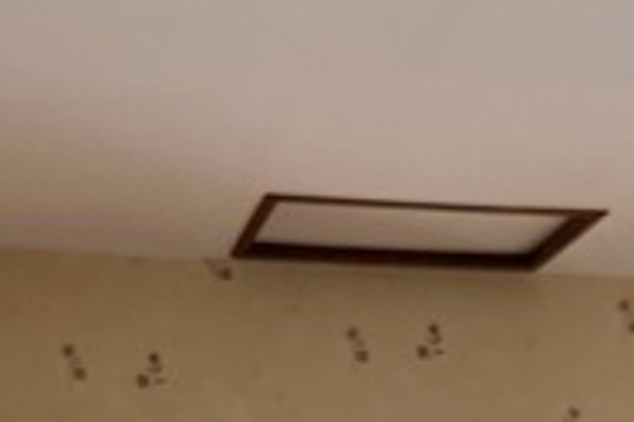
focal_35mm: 115
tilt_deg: +1.2
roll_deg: +0.4
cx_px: 320
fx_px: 2023
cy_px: 733
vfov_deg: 11.2
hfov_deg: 17.8
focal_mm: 5.1
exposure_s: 1/50
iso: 80
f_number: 1.6
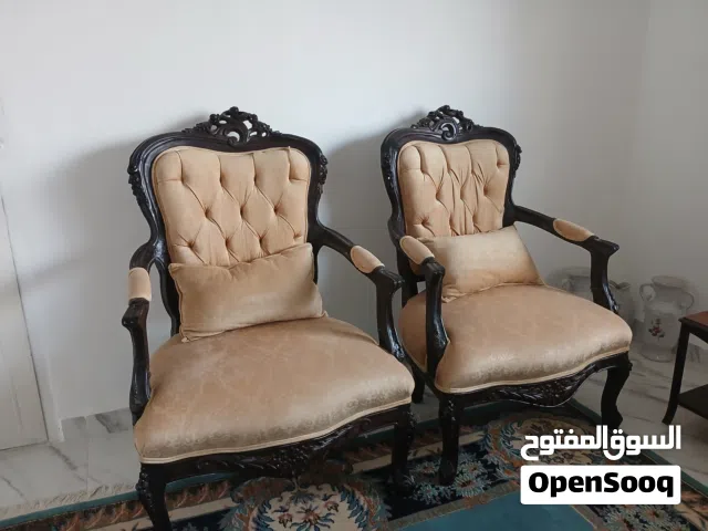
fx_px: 532
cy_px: 266
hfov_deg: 67.3
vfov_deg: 53.1
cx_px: 354
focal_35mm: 26
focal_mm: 3.98
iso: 250
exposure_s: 1/50
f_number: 1.8
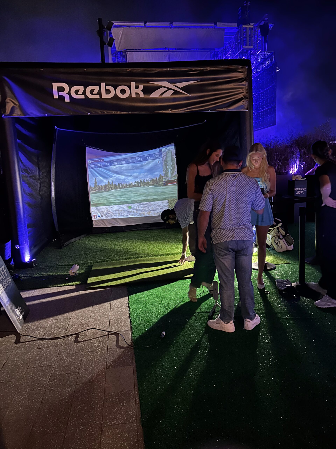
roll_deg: +2.4
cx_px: 168
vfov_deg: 67.3
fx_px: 336
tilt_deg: -8.9
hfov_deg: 53.1
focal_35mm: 26
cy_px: 224
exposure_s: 1/15
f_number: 1.5
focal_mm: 5.7
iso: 1250
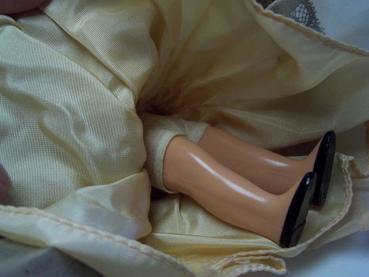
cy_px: 138
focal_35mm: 37
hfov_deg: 50.1
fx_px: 394
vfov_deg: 38.7
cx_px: 184
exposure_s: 1/180
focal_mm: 5.6
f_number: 2.8
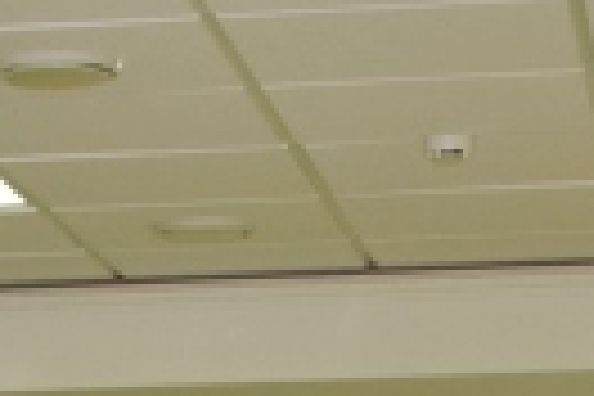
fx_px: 3844
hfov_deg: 8.8
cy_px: 1501
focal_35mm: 233
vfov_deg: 5.3
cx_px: 50
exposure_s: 1/100
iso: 800
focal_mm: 20
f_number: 5
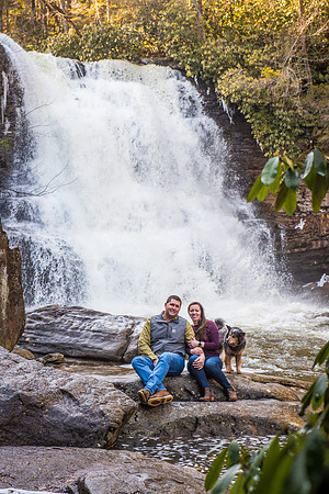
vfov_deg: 28.8
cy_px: 247
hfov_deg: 19.5
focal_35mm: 70
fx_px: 960
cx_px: 164
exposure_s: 1/250
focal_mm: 70
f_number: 6.3
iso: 1600
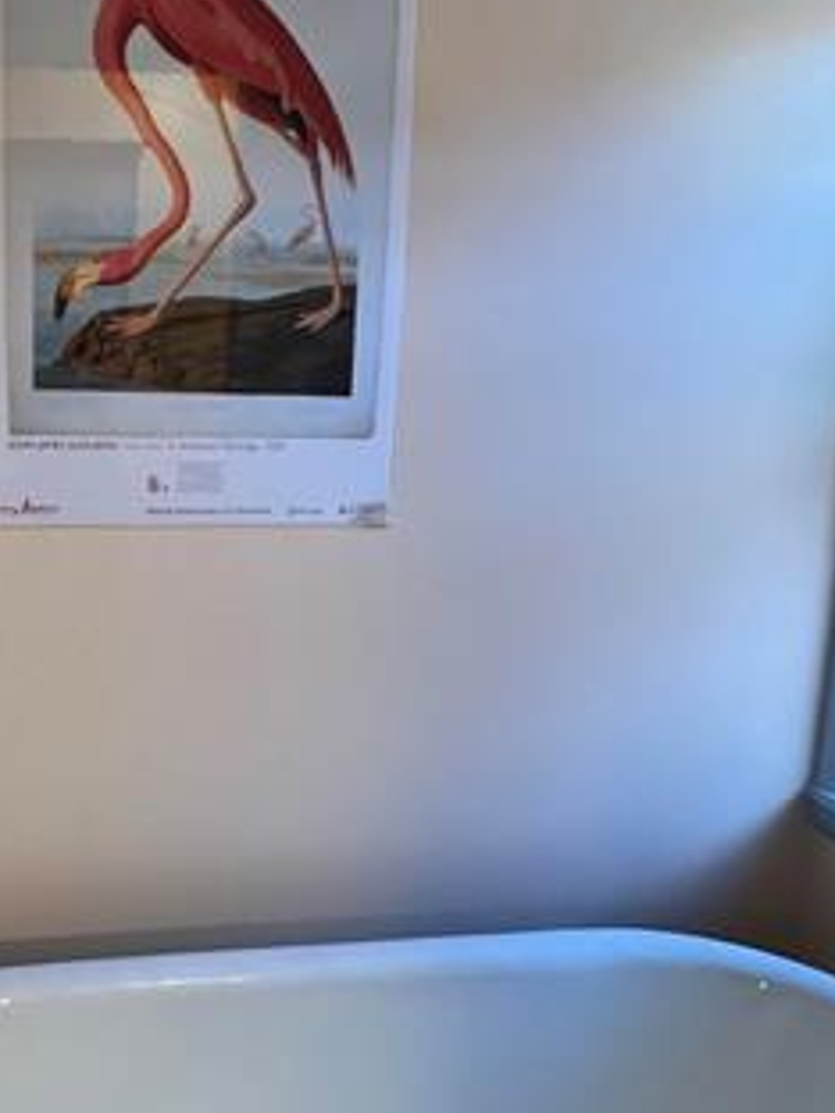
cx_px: 214
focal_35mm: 32
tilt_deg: -10.1
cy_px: 514
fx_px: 1029
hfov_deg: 42.9
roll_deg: -1.6
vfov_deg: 56.8
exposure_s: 1/120
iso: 200
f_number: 1.8
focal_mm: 1.57
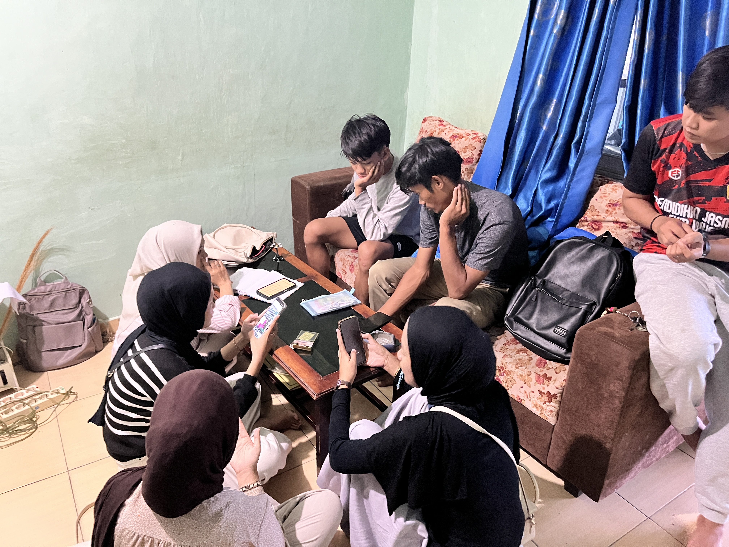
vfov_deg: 53.1
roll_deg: -0.9
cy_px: 274
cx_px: 364
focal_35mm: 26
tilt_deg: -24.9
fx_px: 548
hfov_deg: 67.3
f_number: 1.6
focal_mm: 5.1
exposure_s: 1/20
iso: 1000
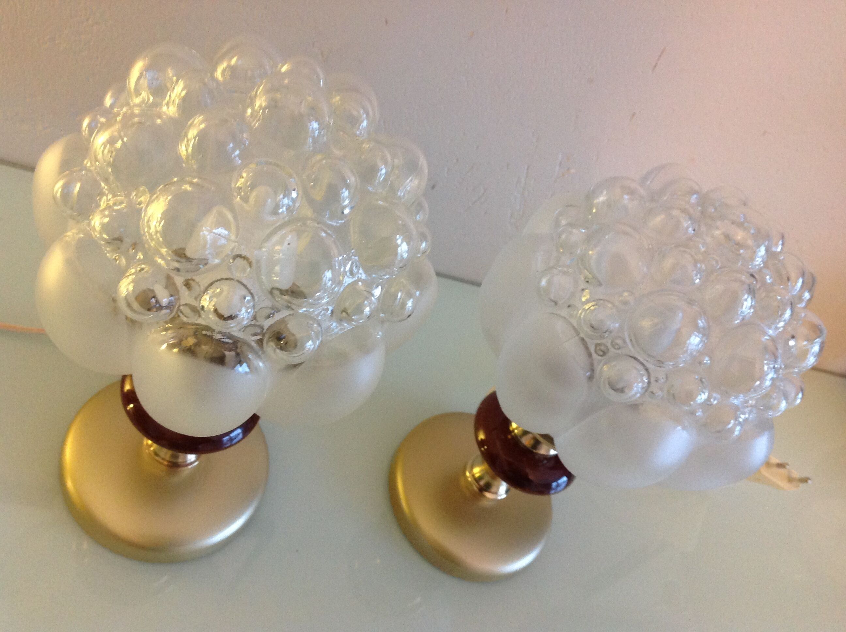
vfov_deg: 40.6
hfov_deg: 52.7
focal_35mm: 35
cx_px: 423
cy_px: 316
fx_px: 854
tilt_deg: -46.6
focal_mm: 4.28
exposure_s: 1/15
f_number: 2.4
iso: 250
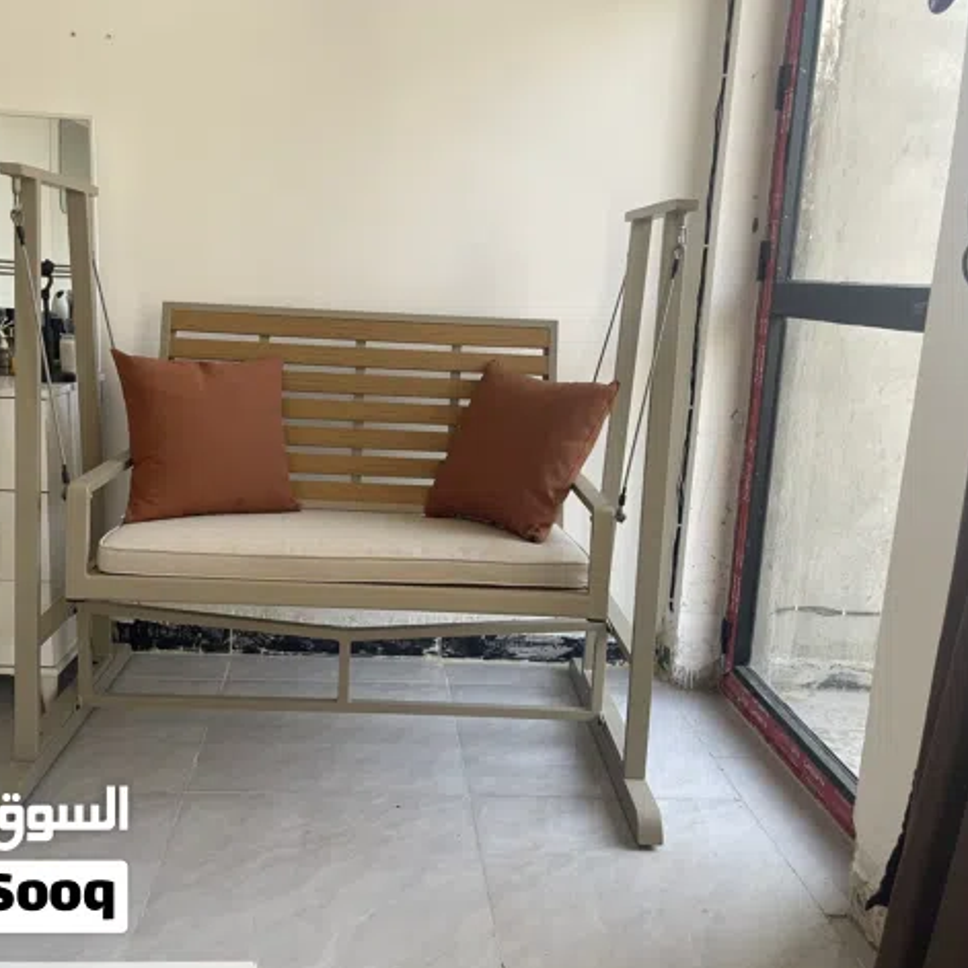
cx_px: 438
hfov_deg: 54.0
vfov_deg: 54.0
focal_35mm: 30
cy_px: 489
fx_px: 949
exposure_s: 1/79
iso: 125
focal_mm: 5.1
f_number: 1.6
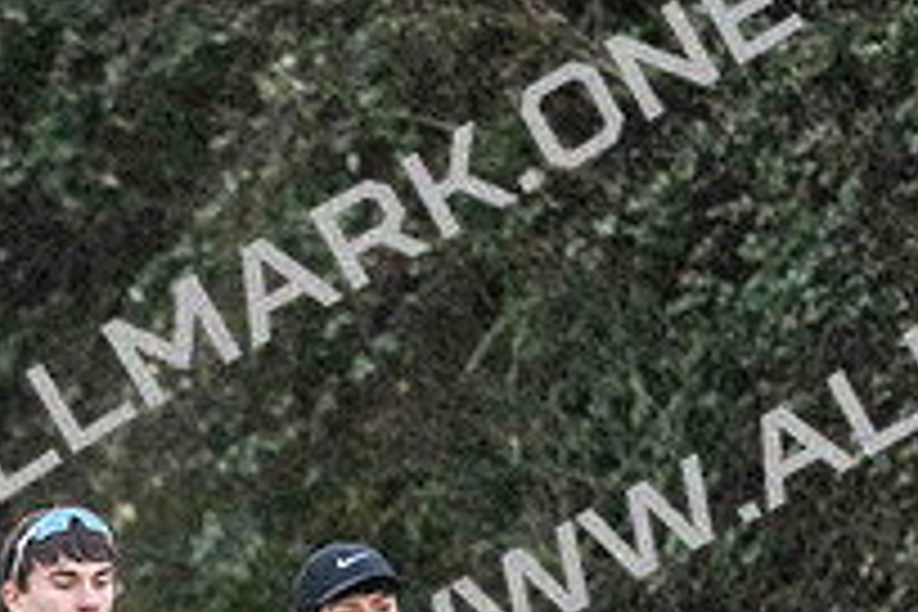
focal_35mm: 1135
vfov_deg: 1.2
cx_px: 4
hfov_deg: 1.8
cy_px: 794
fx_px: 28940
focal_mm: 400
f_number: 4.5
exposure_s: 1/1600
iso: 14400
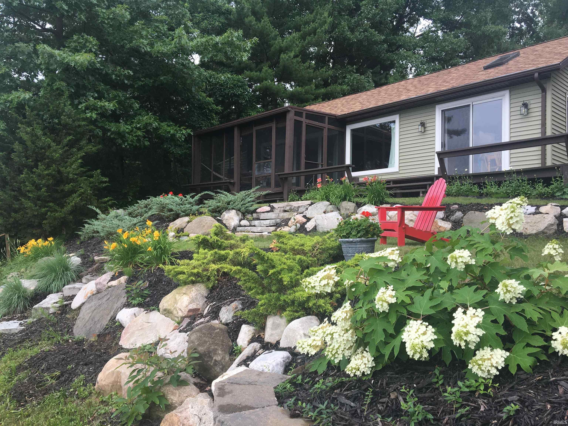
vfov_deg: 48.2
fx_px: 476
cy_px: 213
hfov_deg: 61.7
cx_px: 284
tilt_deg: +4.2
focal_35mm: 29
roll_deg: -1.6
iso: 25
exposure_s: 1/519
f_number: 2.2
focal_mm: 4.15
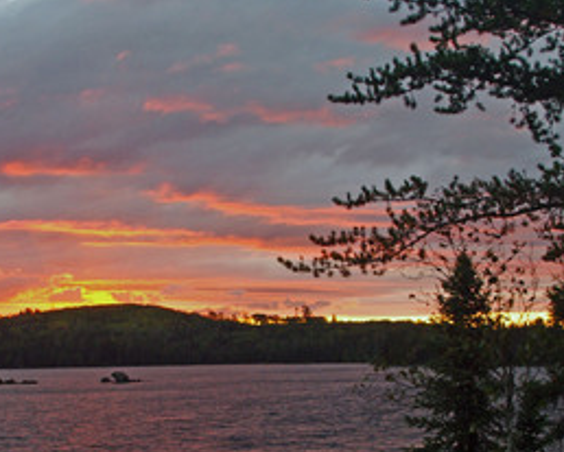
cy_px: 334
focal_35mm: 63
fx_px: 1053
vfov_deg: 24.0
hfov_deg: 29.9
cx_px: 216
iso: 800
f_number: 6.3
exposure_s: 1/13
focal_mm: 21.25
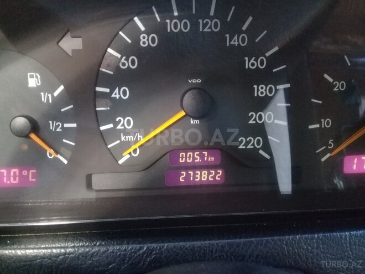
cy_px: 137
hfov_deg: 58.4
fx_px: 327
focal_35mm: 31
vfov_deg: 45.4
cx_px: 182
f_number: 2.2
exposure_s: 1/15
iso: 400
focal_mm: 3.3
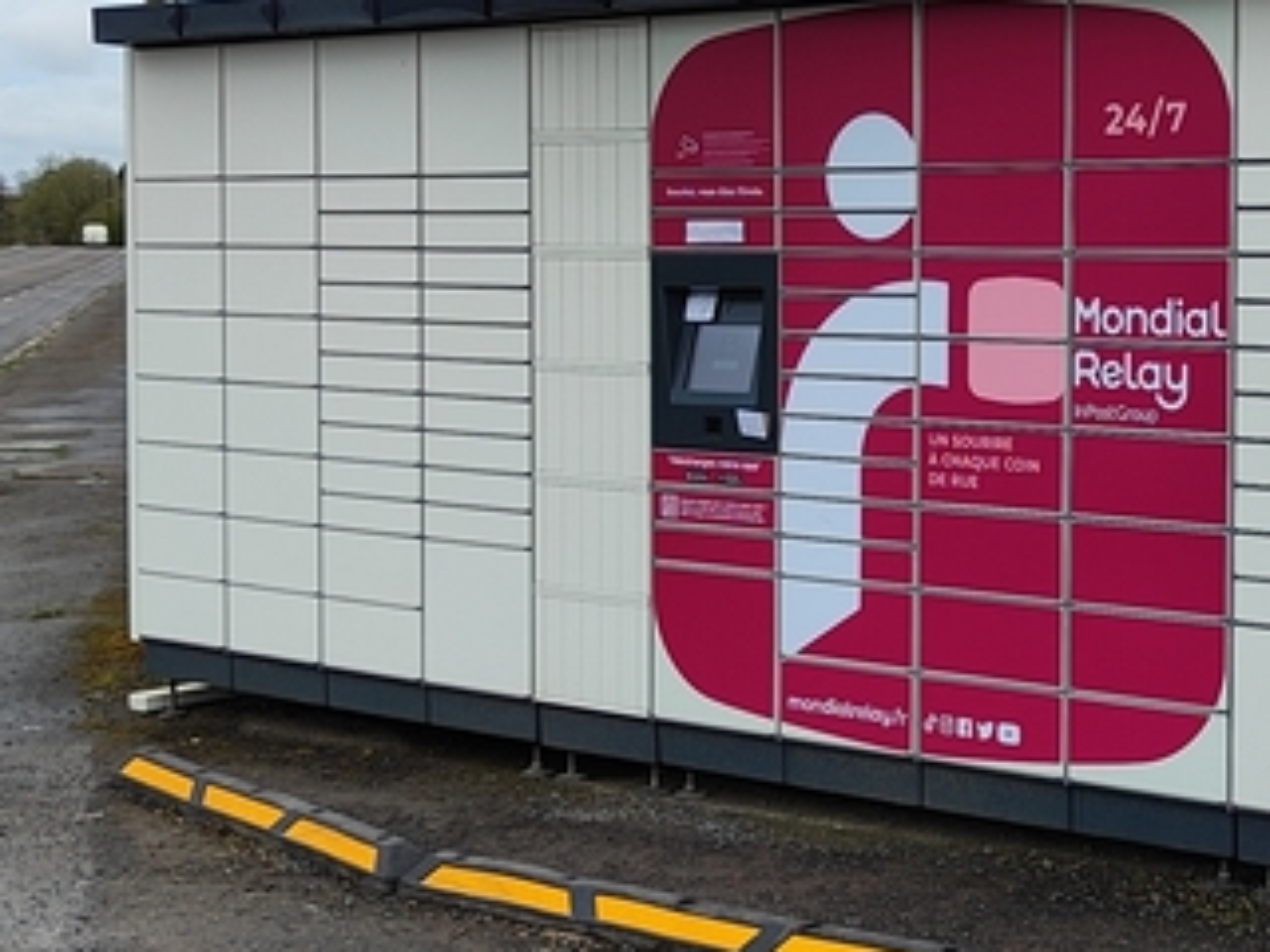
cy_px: 373
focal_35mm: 69
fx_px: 2531
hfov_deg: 27.2
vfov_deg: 21.3
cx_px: 1143
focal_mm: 5.59
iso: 50
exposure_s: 1/399
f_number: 1.88
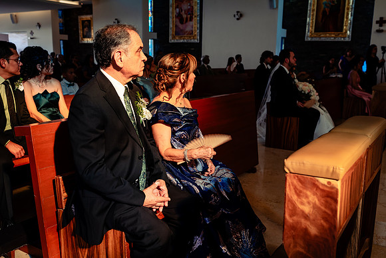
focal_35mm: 35
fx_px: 378
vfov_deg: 37.6
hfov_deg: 54.0
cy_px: 129
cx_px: 193
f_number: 4.5
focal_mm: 35
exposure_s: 1/125
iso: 250
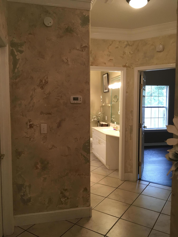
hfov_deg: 48.2
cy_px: 118
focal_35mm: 29
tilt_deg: -4.0
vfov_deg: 61.7
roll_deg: -0.9
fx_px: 199
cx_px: 89
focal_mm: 4.15
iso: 100
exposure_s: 1/30
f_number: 2.2
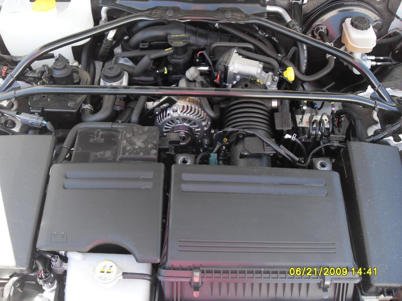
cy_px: 150
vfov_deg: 41.8
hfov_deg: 54.0
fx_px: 395
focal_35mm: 34
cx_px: 201
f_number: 2.8
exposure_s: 1/90
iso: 100
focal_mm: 6.3
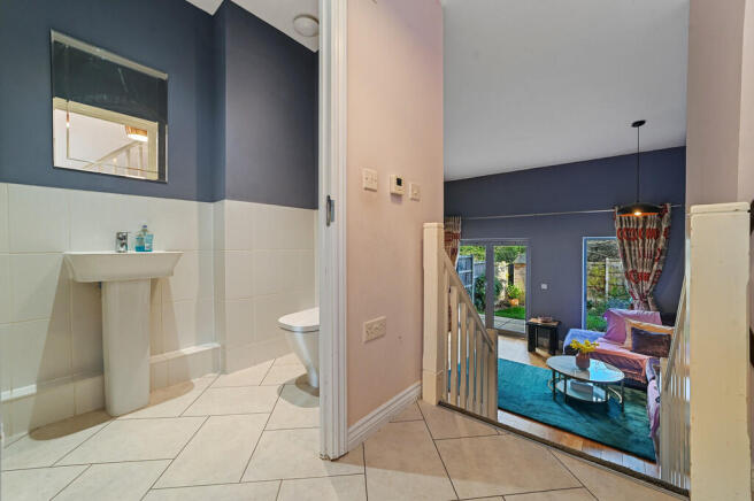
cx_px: 377
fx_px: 293
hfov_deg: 104.3
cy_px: 250
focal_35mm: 14
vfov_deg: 81.1
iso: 400
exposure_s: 1/1.67
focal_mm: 14
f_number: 8
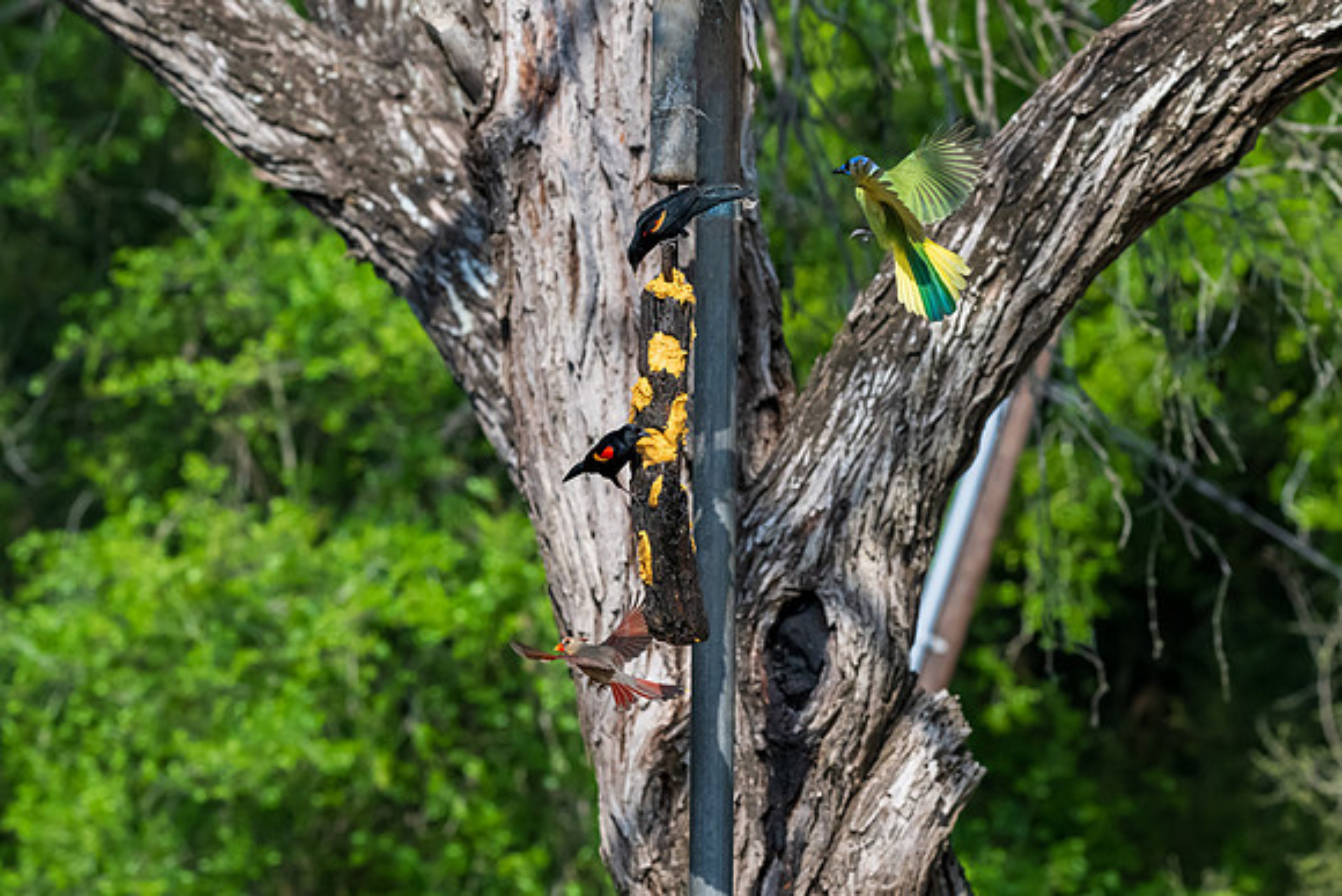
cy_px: 394
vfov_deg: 4.1
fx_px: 12374
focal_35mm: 332
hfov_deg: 6.2
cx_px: 769
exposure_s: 1/3200
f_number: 8
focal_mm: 250
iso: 2500
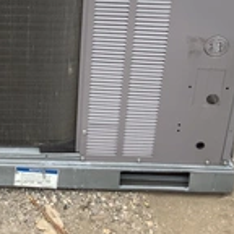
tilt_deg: -26.6
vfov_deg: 21.9
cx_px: 39
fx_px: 581
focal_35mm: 76
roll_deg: -2.3
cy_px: -3
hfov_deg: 22.4
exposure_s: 1/646
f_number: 2.4
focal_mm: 3.3
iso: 25
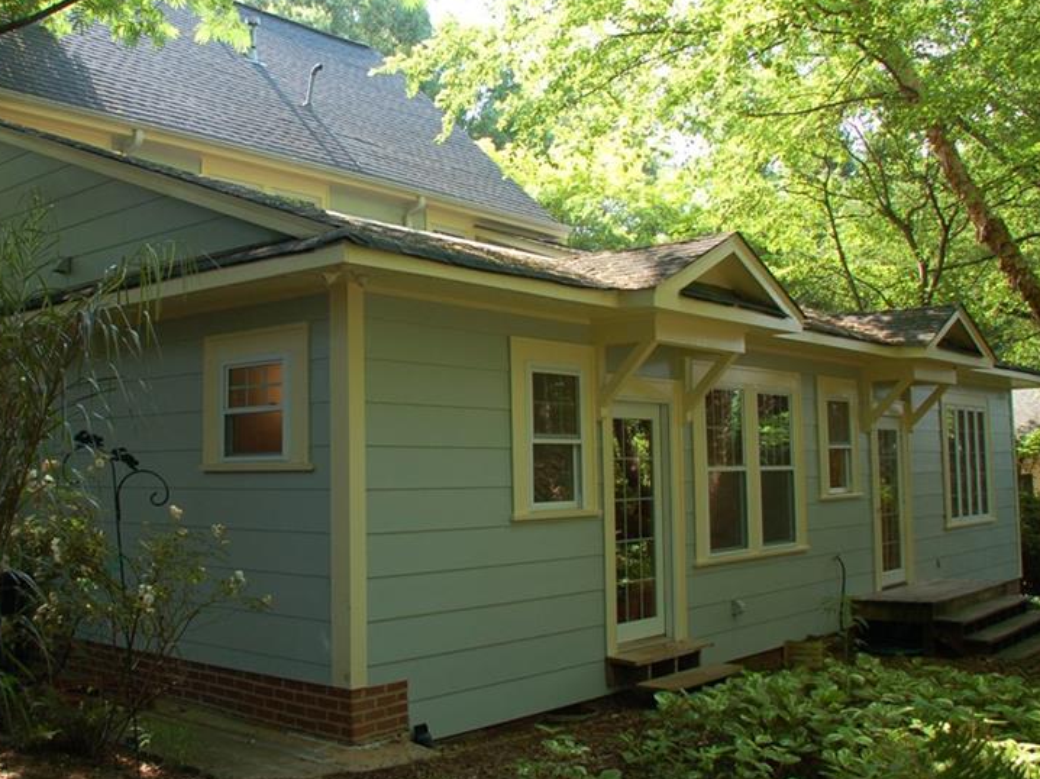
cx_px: 349
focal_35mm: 37
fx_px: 1111
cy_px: 353
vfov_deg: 38.6
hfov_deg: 49.3
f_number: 4.5
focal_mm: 18
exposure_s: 1/80
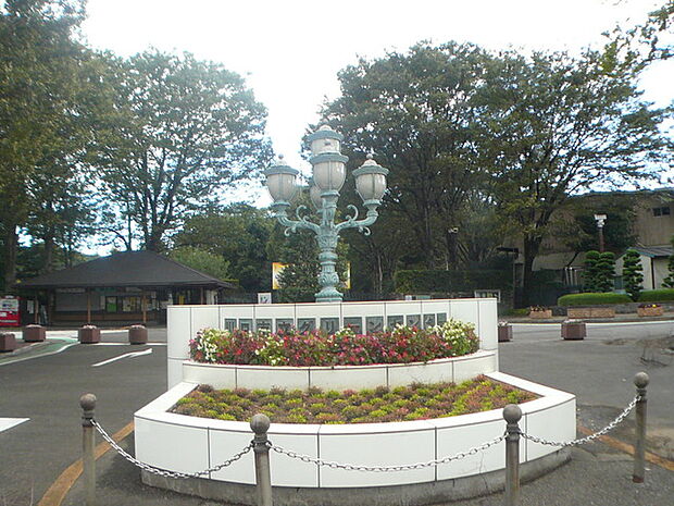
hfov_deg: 42.9
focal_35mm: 44
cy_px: 253
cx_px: 337
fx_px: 857
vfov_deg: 32.9
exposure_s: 1/200
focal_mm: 4.7
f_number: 2.8
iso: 100
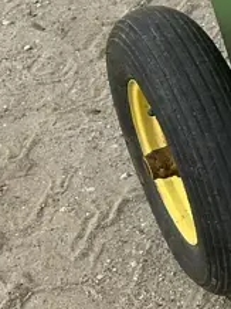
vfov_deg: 15.4
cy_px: 108
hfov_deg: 9.4
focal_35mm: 128
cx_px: 669
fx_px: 1141
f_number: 1.8
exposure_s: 1/962
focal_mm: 3
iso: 25
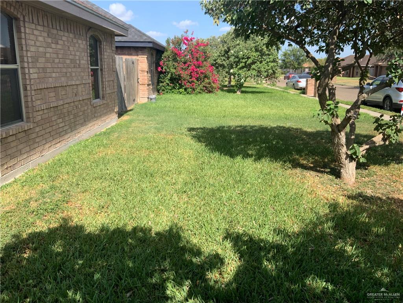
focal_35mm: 29
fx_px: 338
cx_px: 202
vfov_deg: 48.2
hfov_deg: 61.7
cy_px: 152
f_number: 1.8
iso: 16
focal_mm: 3
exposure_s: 1/1279
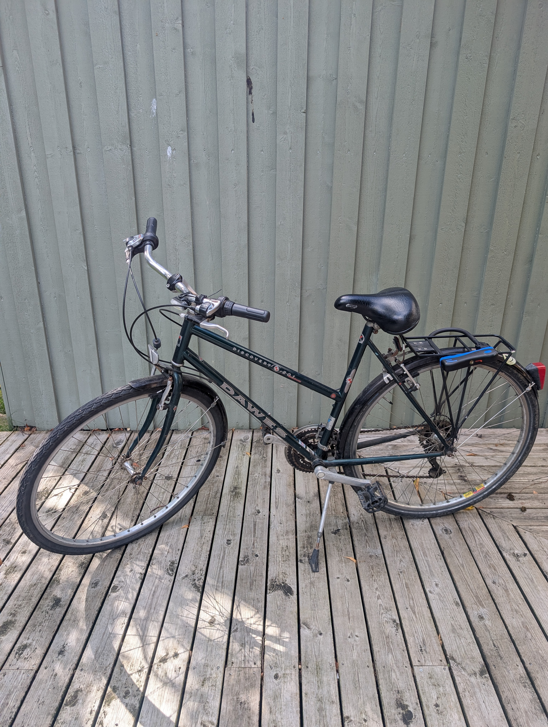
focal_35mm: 24
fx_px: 505
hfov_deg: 56.9
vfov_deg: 71.5
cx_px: 274
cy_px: 364
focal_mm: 6.9
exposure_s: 1/166
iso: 21
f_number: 1.68
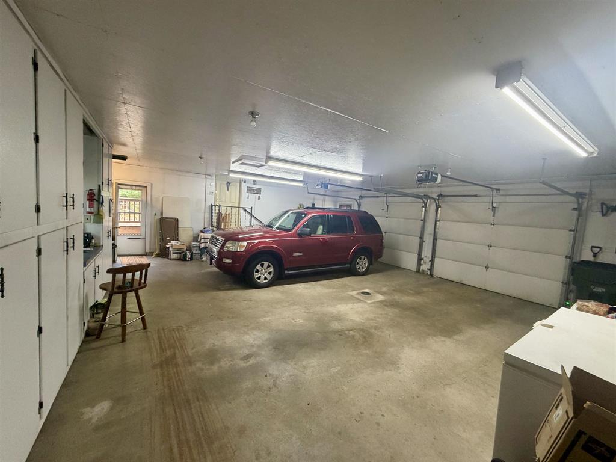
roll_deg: -3.7
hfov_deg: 102.1
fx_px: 249
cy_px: 231
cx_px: 308
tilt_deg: -5.5
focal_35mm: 14
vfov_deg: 85.7
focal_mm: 2.22
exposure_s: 1/60
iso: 200
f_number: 2.2
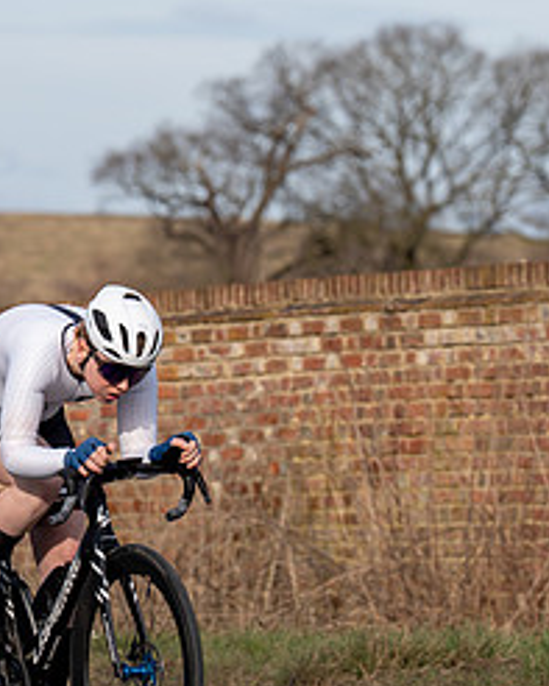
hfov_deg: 5.3
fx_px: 5968
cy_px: 417
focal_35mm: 294
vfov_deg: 6.6
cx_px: 28
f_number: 4
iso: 100
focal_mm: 133
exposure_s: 1/800
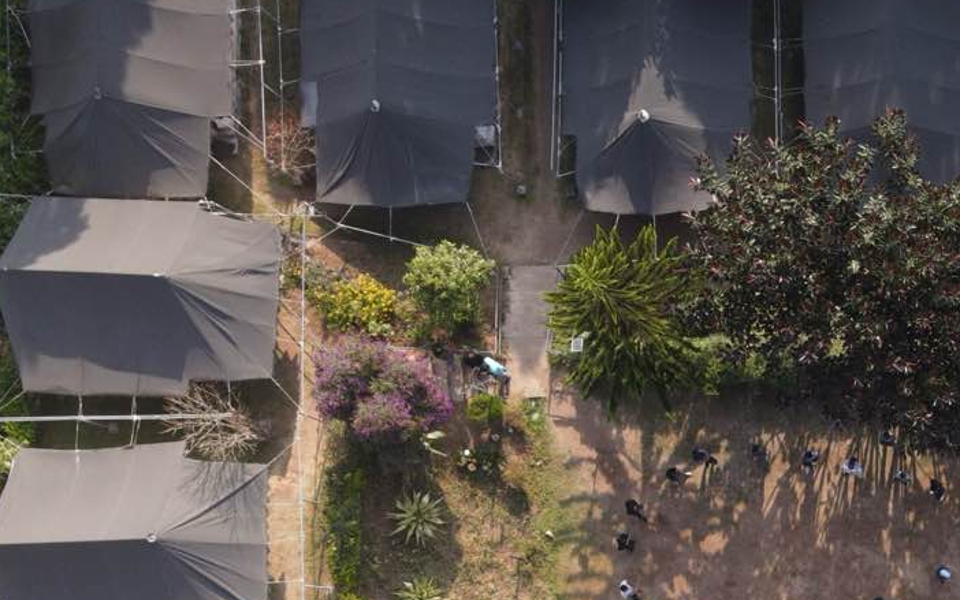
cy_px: 672
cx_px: 950
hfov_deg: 32.4
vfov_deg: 21.2
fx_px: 1518
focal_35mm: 58
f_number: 2.8
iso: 240
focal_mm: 4.5
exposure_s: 1/12.5
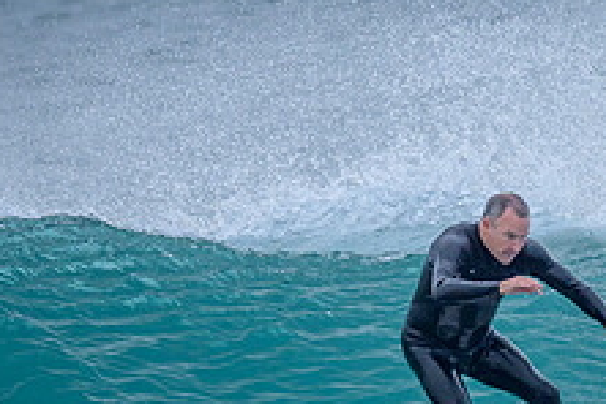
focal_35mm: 2631
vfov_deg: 0.5
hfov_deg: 0.8
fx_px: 44285
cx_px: 615
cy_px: 387
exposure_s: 1/2000
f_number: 6.3
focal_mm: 800
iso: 1000
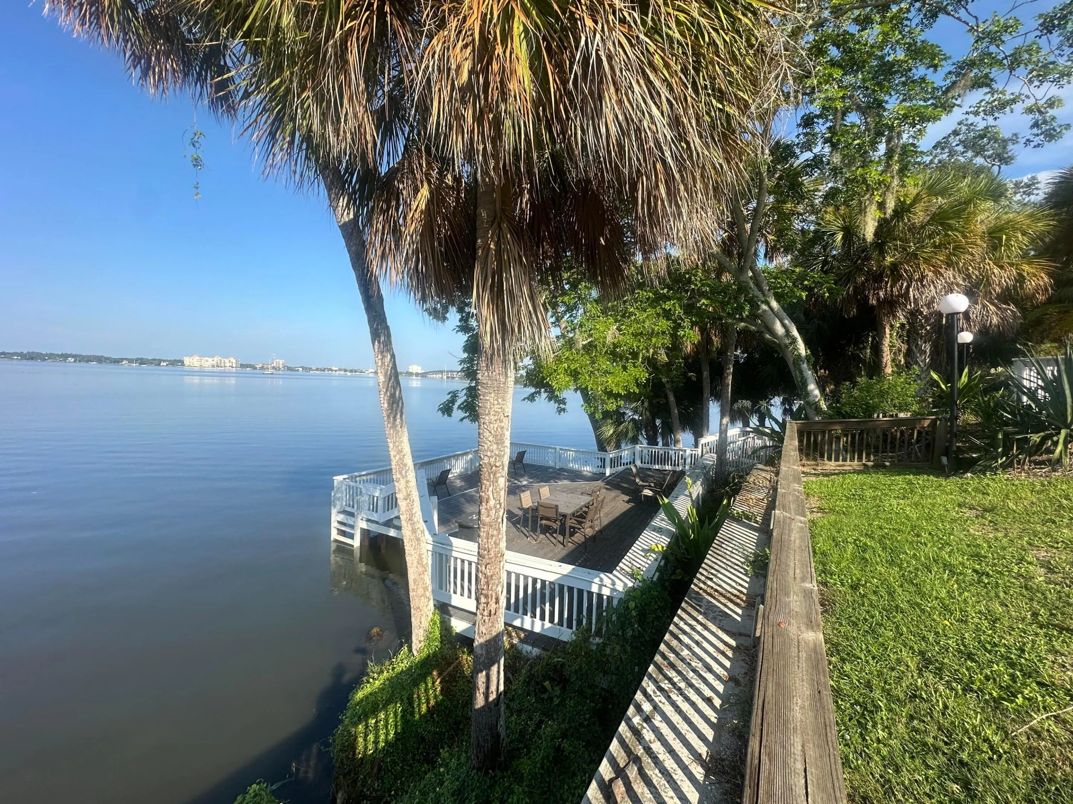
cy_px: 402
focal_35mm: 14
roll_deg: -2.6
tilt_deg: -2.6
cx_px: 536
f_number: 2.2
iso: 50
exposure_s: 1/1366
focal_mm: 2.22
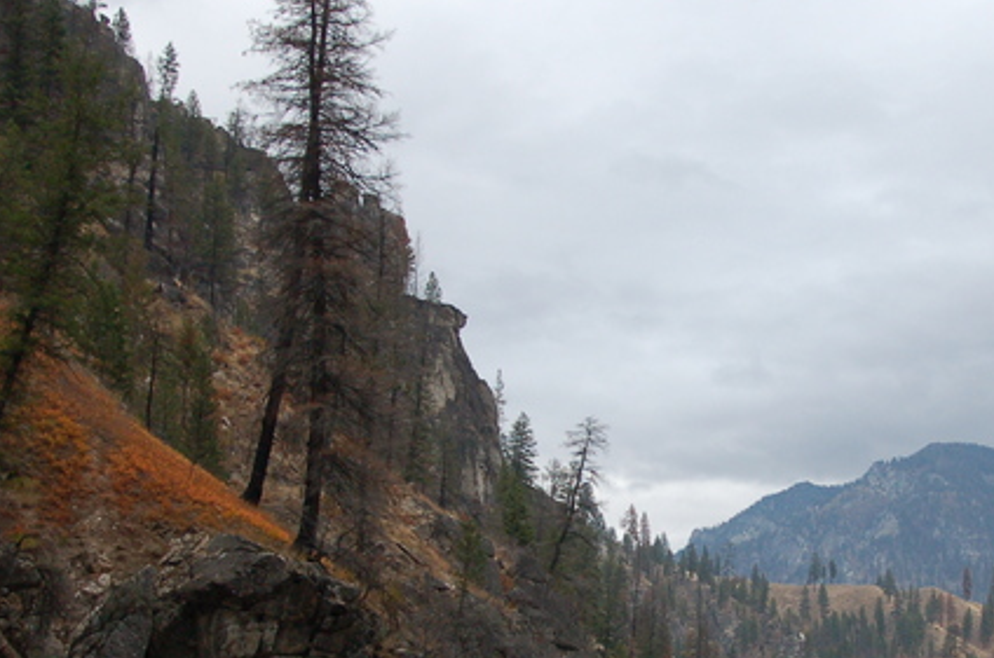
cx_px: 710
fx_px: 1874
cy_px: 493
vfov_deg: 19.8
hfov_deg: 29.4
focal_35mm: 68
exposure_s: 1/500
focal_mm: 24
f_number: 4
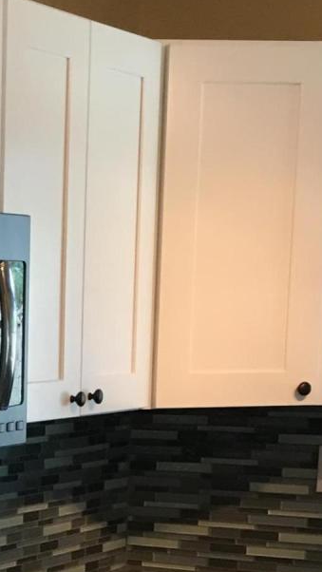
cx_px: -184
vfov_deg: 19.5
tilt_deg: -11.2
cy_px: 620
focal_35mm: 105
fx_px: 1592
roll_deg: +0.8
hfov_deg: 11.0
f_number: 2.2
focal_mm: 4.15
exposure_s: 1/30
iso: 40
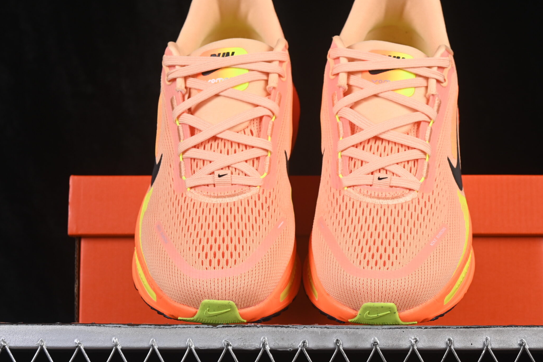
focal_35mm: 93
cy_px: 185
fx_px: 1403
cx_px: 310
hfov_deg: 21.9
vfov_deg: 14.7
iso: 160
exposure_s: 1/80
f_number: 8
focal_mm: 50
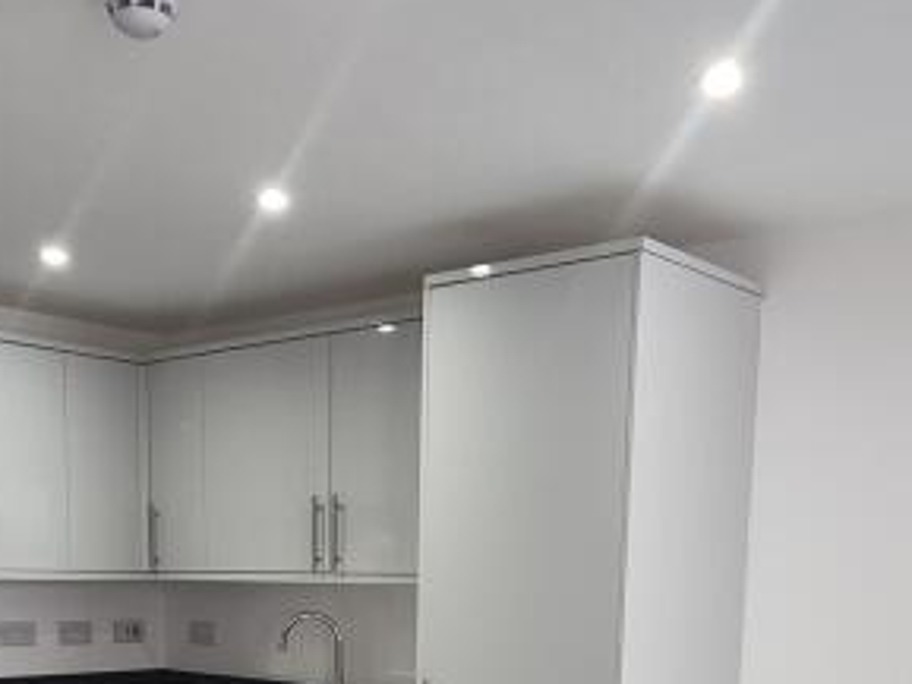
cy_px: 794
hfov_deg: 41.1
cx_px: 382
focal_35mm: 46
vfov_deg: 28.1
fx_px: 1212
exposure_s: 1/50
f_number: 2.2
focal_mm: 1.74
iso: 100
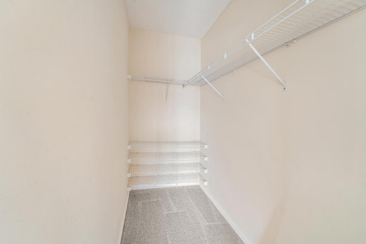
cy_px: 122
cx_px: 183
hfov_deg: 104.3
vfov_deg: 81.2
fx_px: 142
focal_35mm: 14
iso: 400
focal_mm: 14
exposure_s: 1
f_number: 9
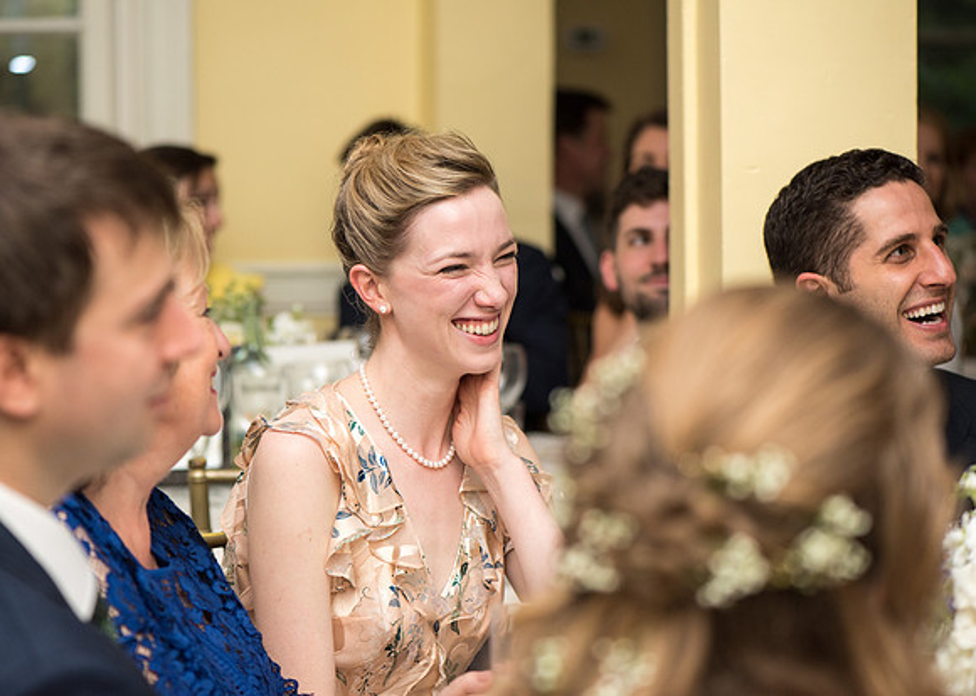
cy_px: 348
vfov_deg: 13.0
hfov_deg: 18.2
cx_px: 454
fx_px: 3046
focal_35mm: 110
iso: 400
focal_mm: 105
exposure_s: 1/200
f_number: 4
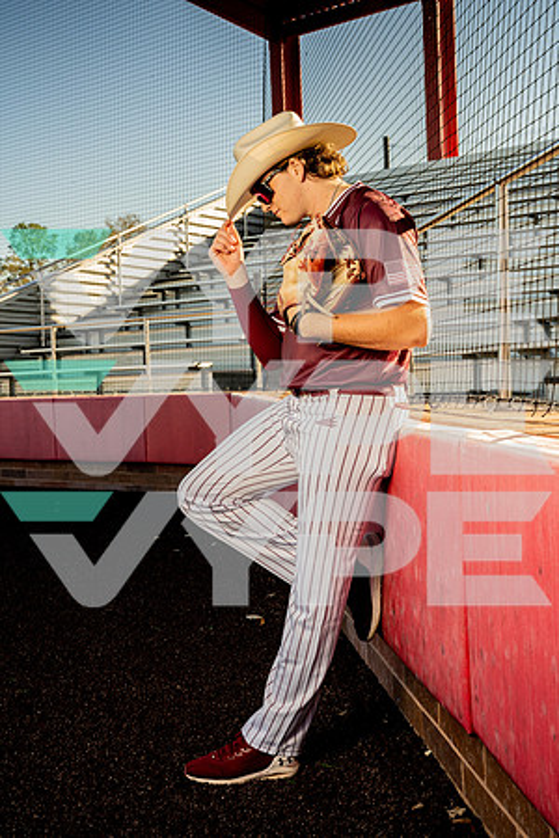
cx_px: 280
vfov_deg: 41.9
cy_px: 419
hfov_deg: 28.6
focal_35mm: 47
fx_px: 1095
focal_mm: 47
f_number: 10
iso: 400
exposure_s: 1/250
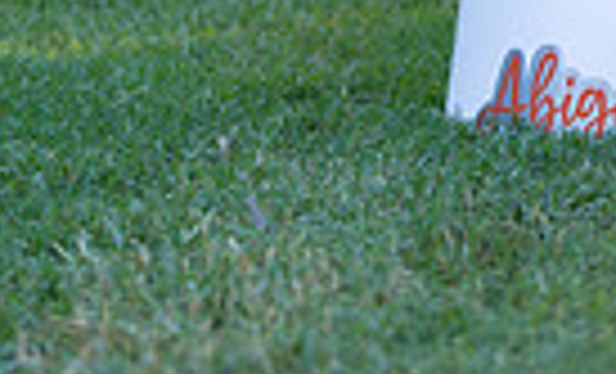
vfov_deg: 3.8
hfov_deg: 6.3
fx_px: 5543
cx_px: 909
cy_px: -251
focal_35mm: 333
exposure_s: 1/320
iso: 200
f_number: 2.8
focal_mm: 70
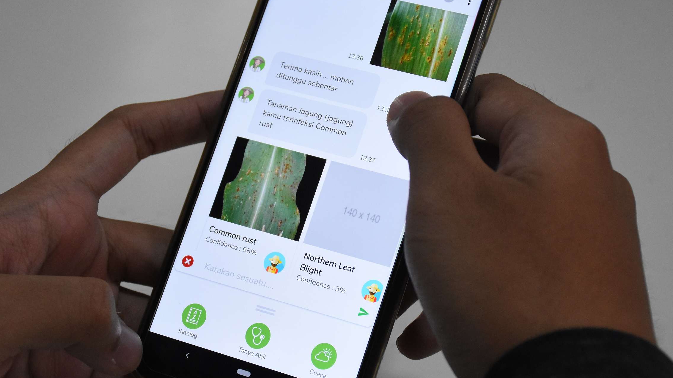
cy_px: 179
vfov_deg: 12.9
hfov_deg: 22.8
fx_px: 1672
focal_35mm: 94
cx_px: 322
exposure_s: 1/320
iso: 2500
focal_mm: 45
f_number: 6.3
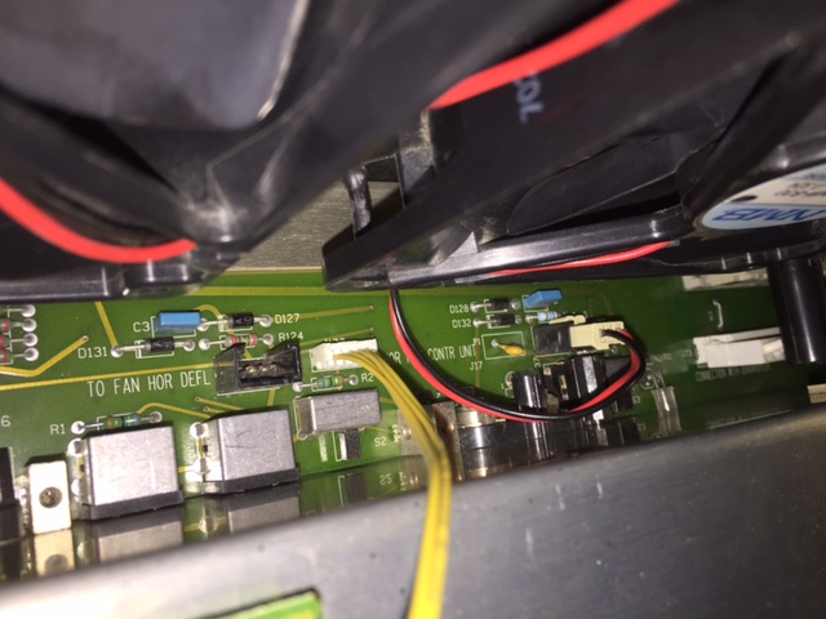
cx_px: 413
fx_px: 692
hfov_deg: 61.7
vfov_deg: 48.2
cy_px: 310
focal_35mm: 29
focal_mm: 4.15
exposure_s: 1/94
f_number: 2.2
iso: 32
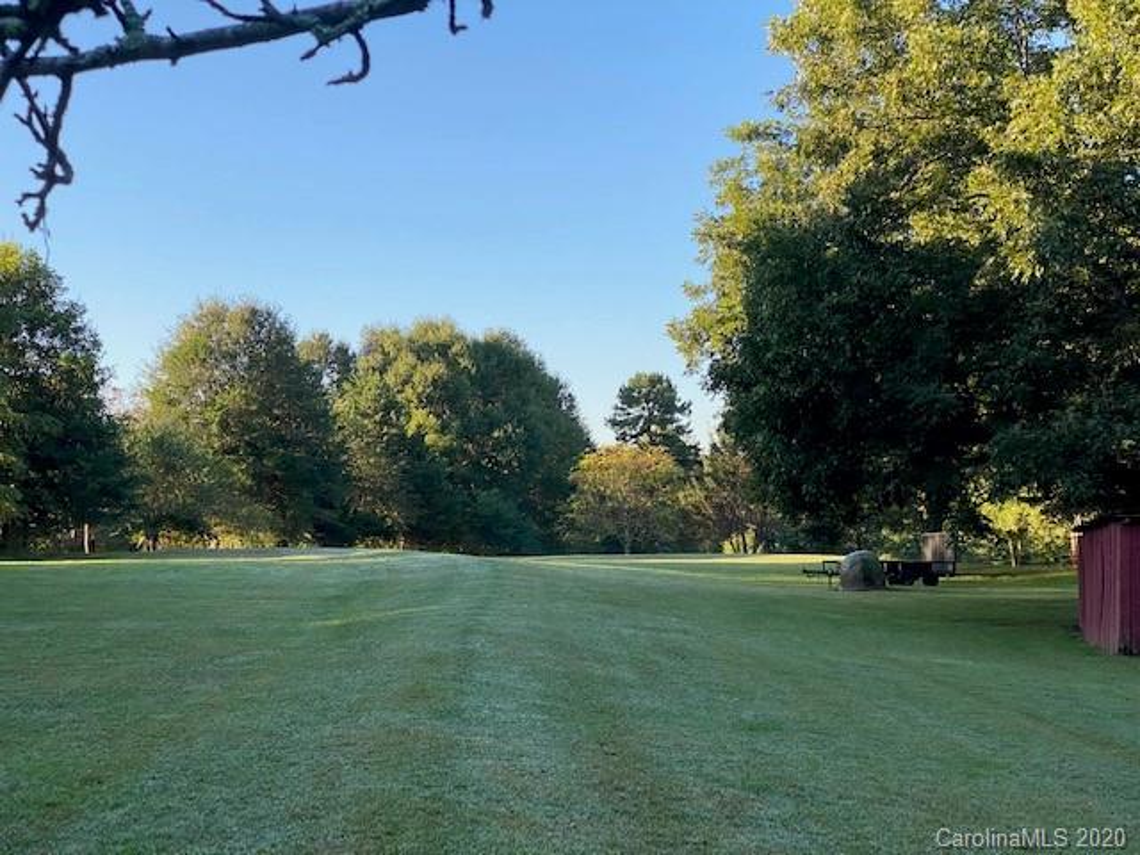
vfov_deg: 28.0
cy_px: 428
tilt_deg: +3.0
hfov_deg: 36.8
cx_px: 570
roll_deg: +1.2
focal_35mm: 52
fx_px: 1713
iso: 20
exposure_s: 1/403
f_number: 2
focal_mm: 6
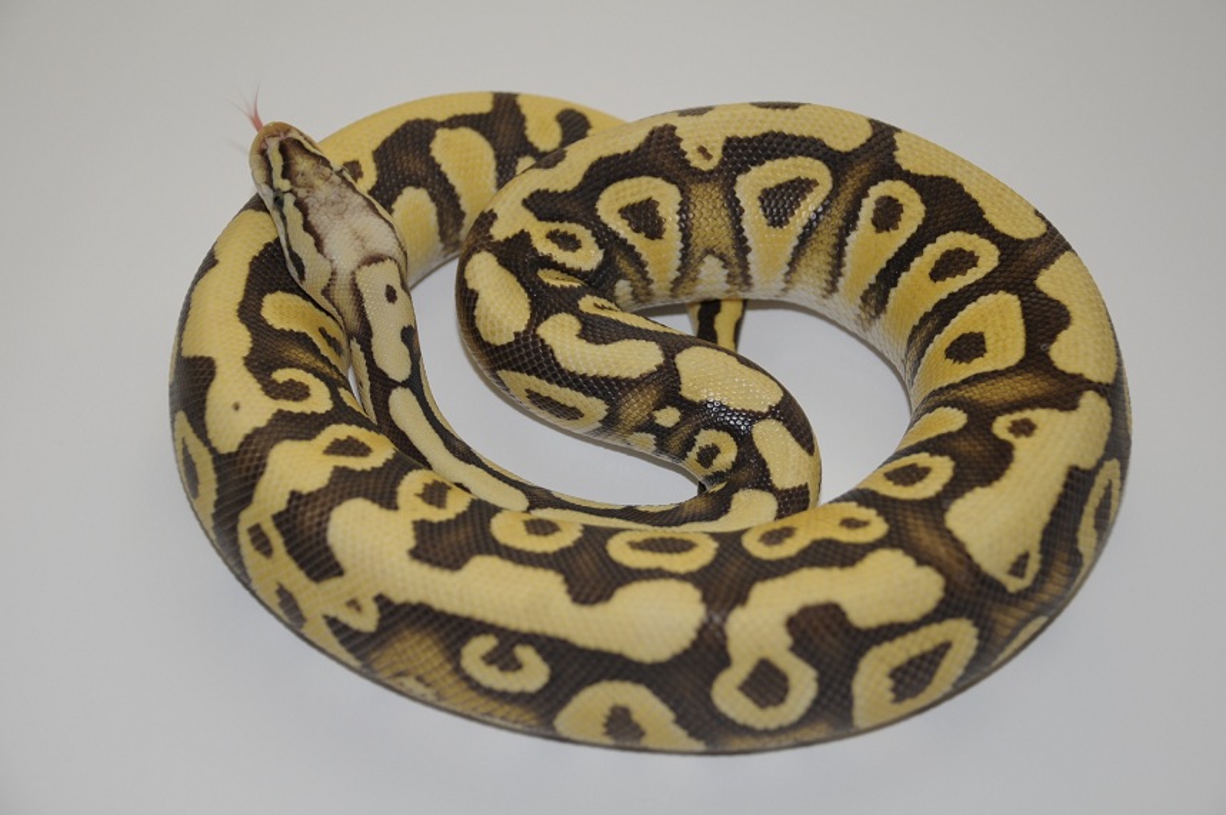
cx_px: 613
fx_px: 2653
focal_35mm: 78
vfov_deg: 17.5
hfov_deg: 26.0
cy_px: 408
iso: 200
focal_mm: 52
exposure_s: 1/60
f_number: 5
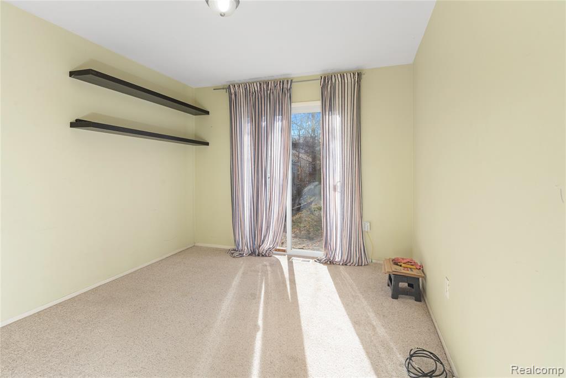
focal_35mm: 17
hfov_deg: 93.3
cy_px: 189
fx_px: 267
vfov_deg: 70.5
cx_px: 283
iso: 320
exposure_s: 1/50
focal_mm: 17
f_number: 9
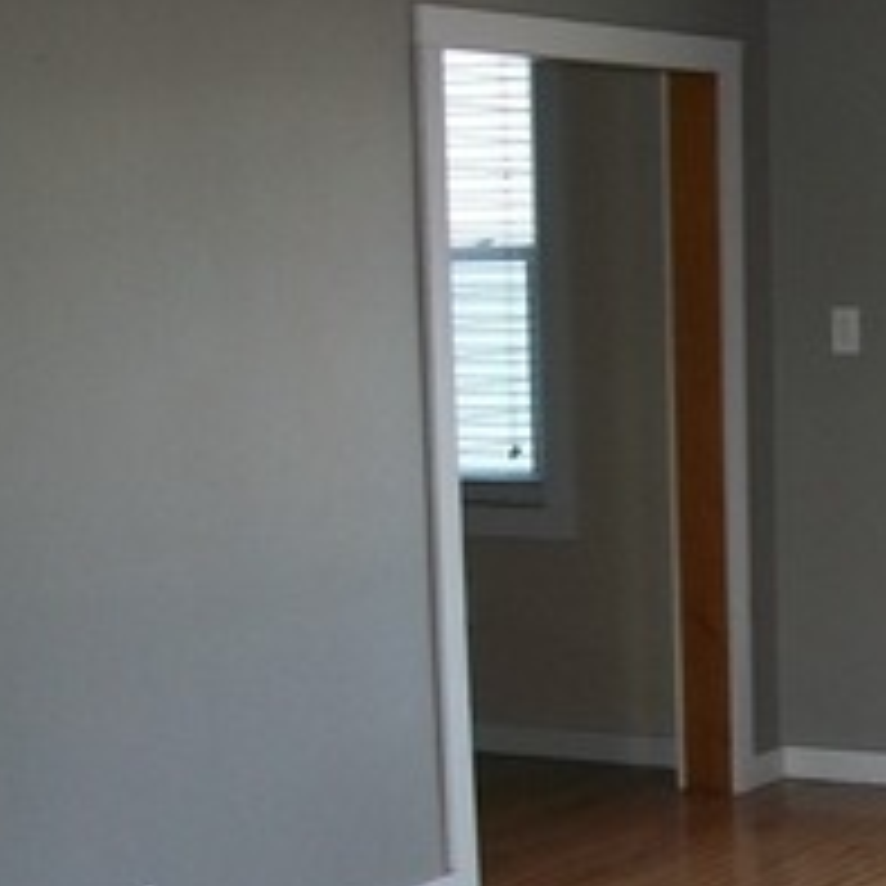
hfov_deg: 18.0
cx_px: 1057
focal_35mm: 92
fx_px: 2664
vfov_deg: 18.6
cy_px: 769
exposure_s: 1/30
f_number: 2.9
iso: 80
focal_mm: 5.7
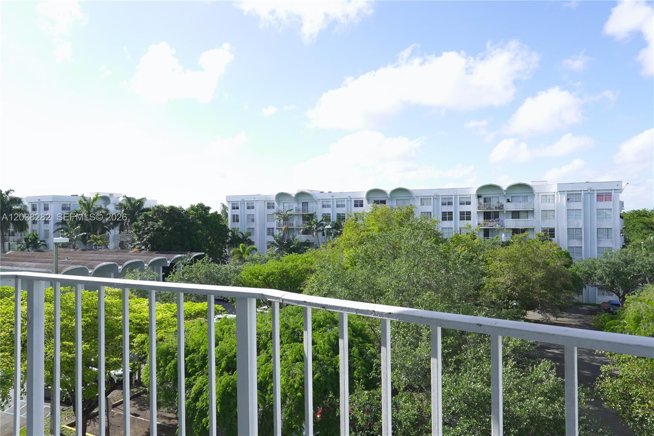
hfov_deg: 73.8
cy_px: 218
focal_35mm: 24
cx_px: 327
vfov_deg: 53.1
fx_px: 436
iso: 100
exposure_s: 1/100
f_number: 10
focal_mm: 16
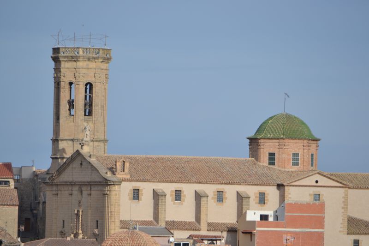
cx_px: 184
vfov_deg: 3.1
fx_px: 4611
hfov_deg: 4.6
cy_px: 123
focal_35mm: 450
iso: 100
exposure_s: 1/400
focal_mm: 300
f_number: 7.1
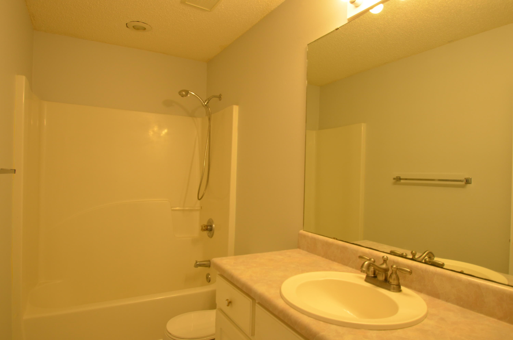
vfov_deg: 59.3
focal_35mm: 21
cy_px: 170
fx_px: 299
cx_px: 256
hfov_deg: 81.3
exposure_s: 1/60
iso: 400
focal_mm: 14
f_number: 4
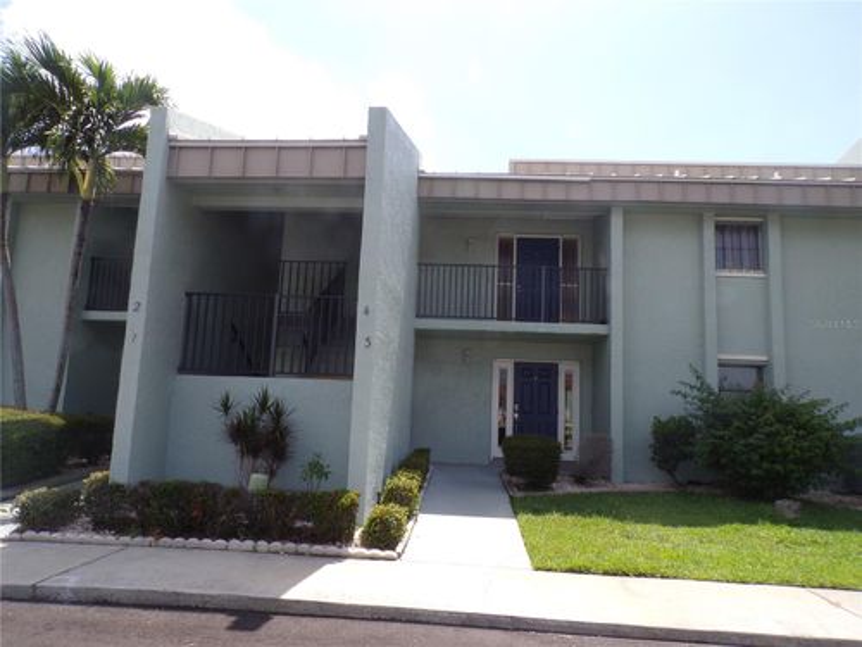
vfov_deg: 56.8
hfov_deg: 71.6
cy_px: 324
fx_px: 598
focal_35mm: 24
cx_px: 431
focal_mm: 4.3
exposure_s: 1/200
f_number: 5.8
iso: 80
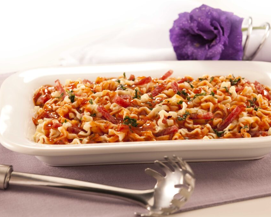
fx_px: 1412
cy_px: 109
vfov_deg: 8.8
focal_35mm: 176
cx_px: 156
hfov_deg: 11.0
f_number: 8
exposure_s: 1/125
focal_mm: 155
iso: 64
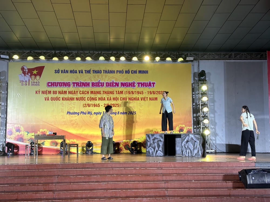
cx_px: 135
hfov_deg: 39.7
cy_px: 101
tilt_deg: +5.7
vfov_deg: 30.3
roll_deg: +0.5
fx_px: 374
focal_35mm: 48
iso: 50
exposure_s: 1/50
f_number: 1.78
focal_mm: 6.86
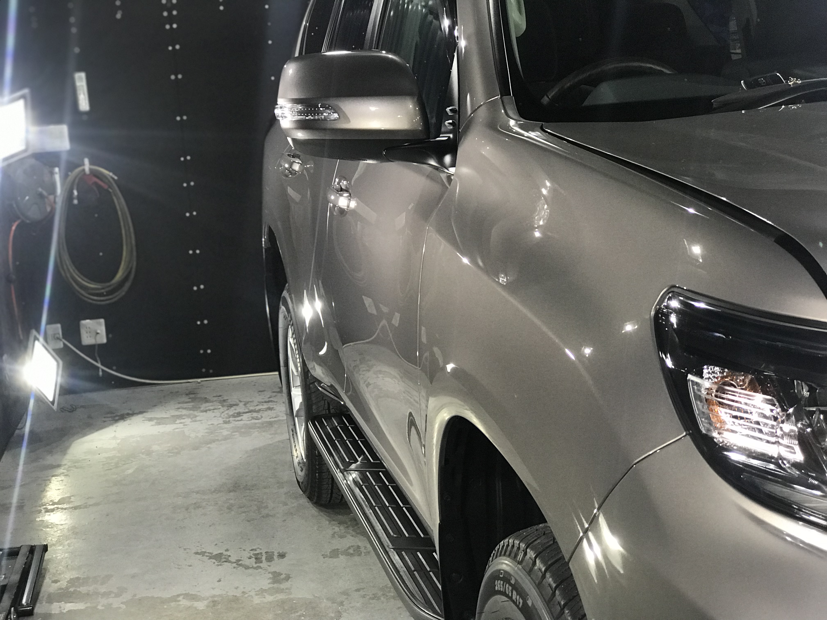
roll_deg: +4.5
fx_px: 1362
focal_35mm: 57
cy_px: 310
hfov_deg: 33.8
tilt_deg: -9.2
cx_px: 414
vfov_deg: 25.7
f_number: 2.8
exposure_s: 1/60
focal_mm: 6.6
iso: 160
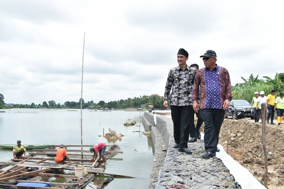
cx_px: 142
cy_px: 94
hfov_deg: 58.7
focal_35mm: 32
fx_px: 252
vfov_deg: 41.1
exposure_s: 1/160
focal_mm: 32
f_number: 14
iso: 320
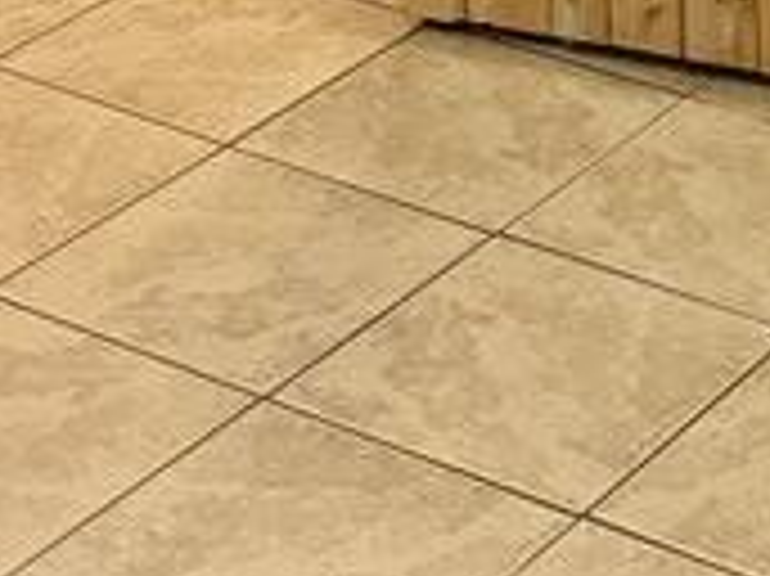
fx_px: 3201
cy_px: -976
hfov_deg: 13.6
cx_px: 680
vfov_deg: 8.9
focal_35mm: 144
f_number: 1.78
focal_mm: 6.76
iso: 640
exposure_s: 1/60
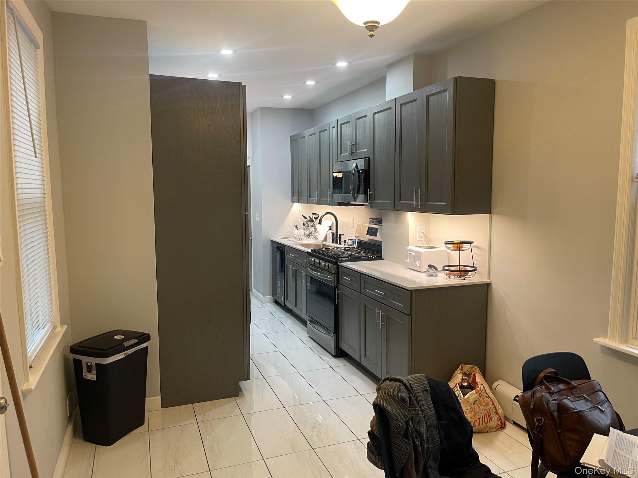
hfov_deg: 69.4
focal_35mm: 25
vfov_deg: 54.9
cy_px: 239
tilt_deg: -8.0
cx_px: 319
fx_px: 461
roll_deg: +0.0
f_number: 1.6
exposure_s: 1/60
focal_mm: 5.1
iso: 80
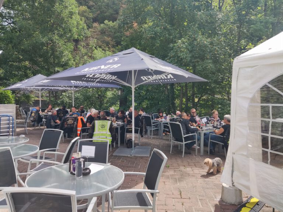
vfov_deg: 54.9
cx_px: 142
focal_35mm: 25
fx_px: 204
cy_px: 106
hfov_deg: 69.4
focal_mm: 4.71
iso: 50
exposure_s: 1/768
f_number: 1.79
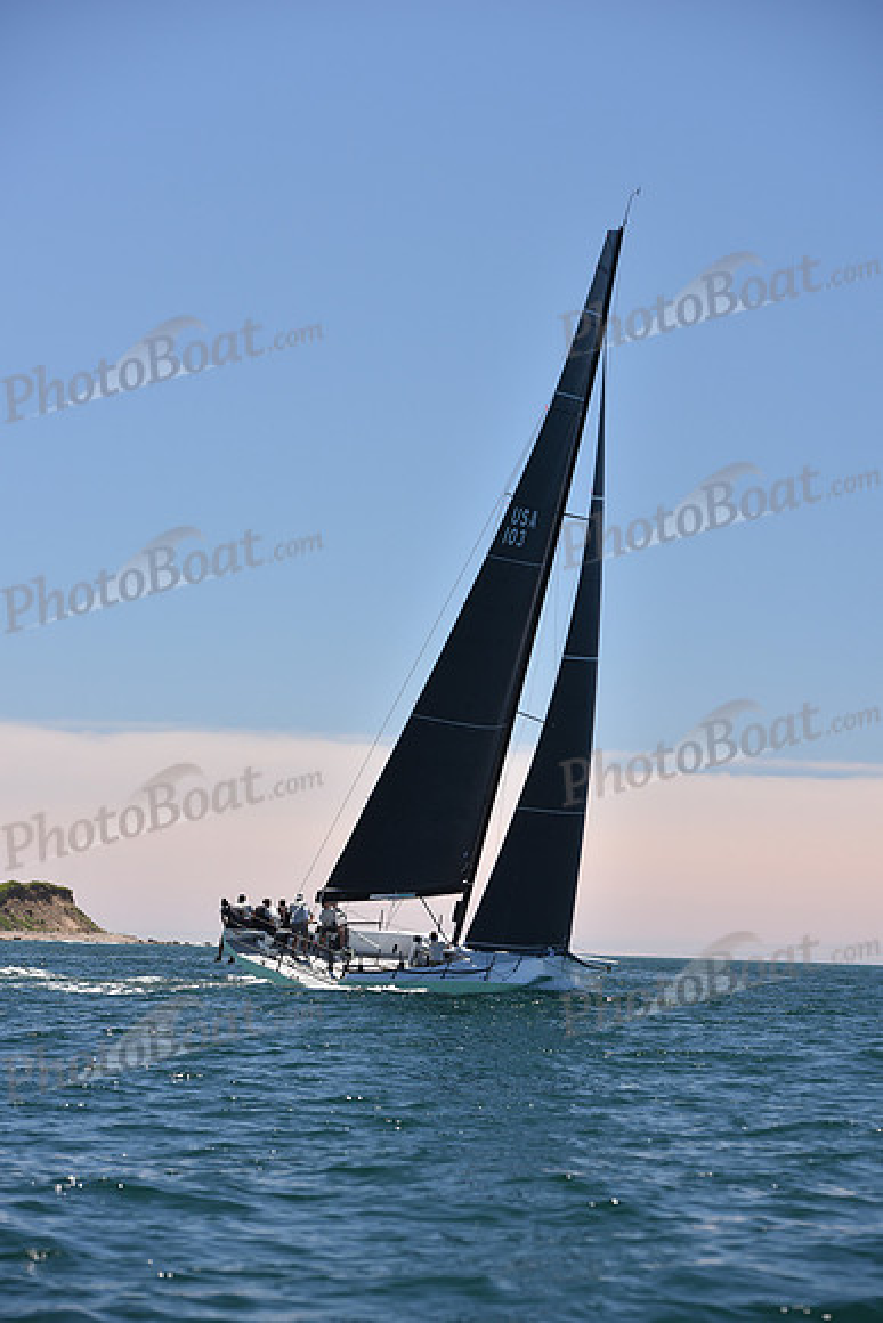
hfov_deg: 14.0
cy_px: 662
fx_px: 3603
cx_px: 442
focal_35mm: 98
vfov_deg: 20.8
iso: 250
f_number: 5
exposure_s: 1/800
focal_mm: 98
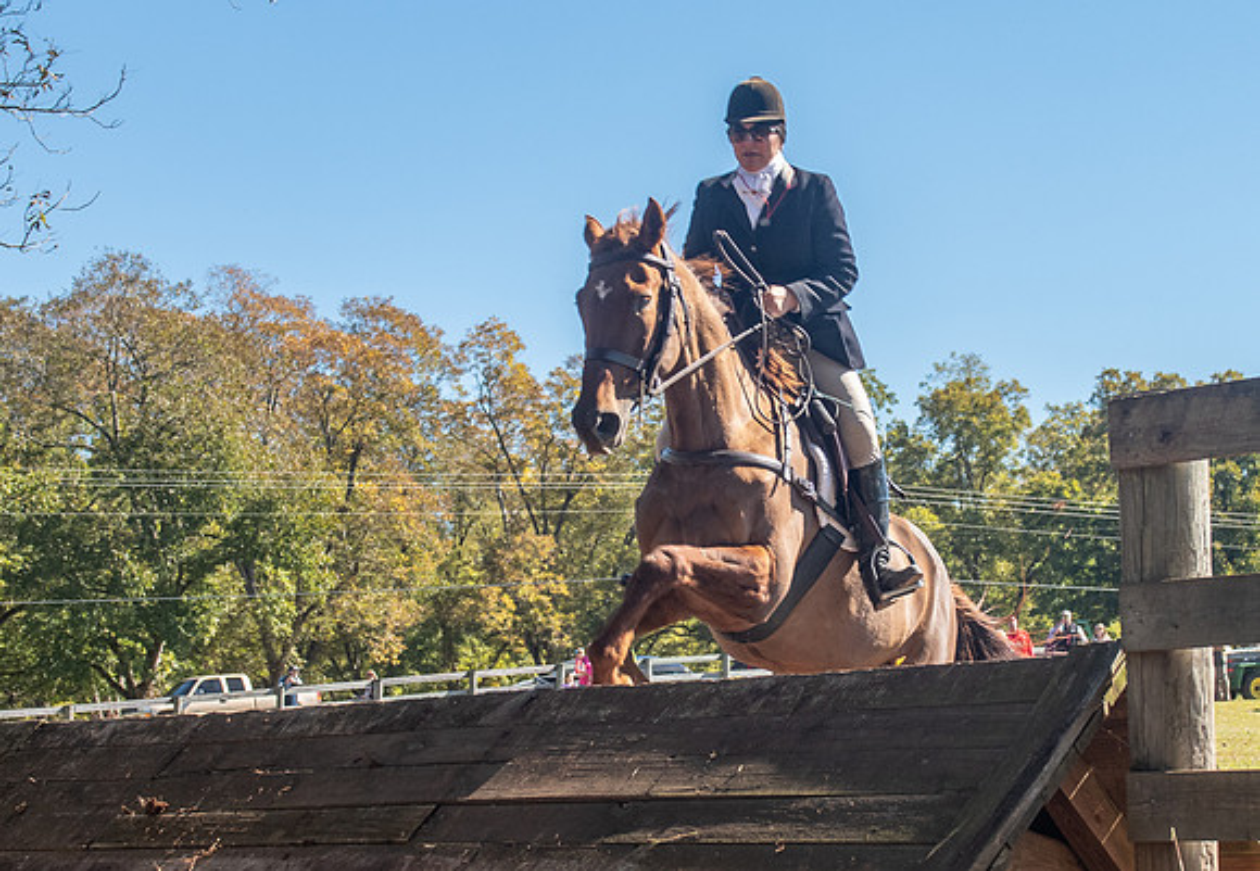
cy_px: 486
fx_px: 2573
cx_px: 714
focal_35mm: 73
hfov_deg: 27.5
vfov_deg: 19.2
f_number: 4
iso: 400
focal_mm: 32
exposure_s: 1/320
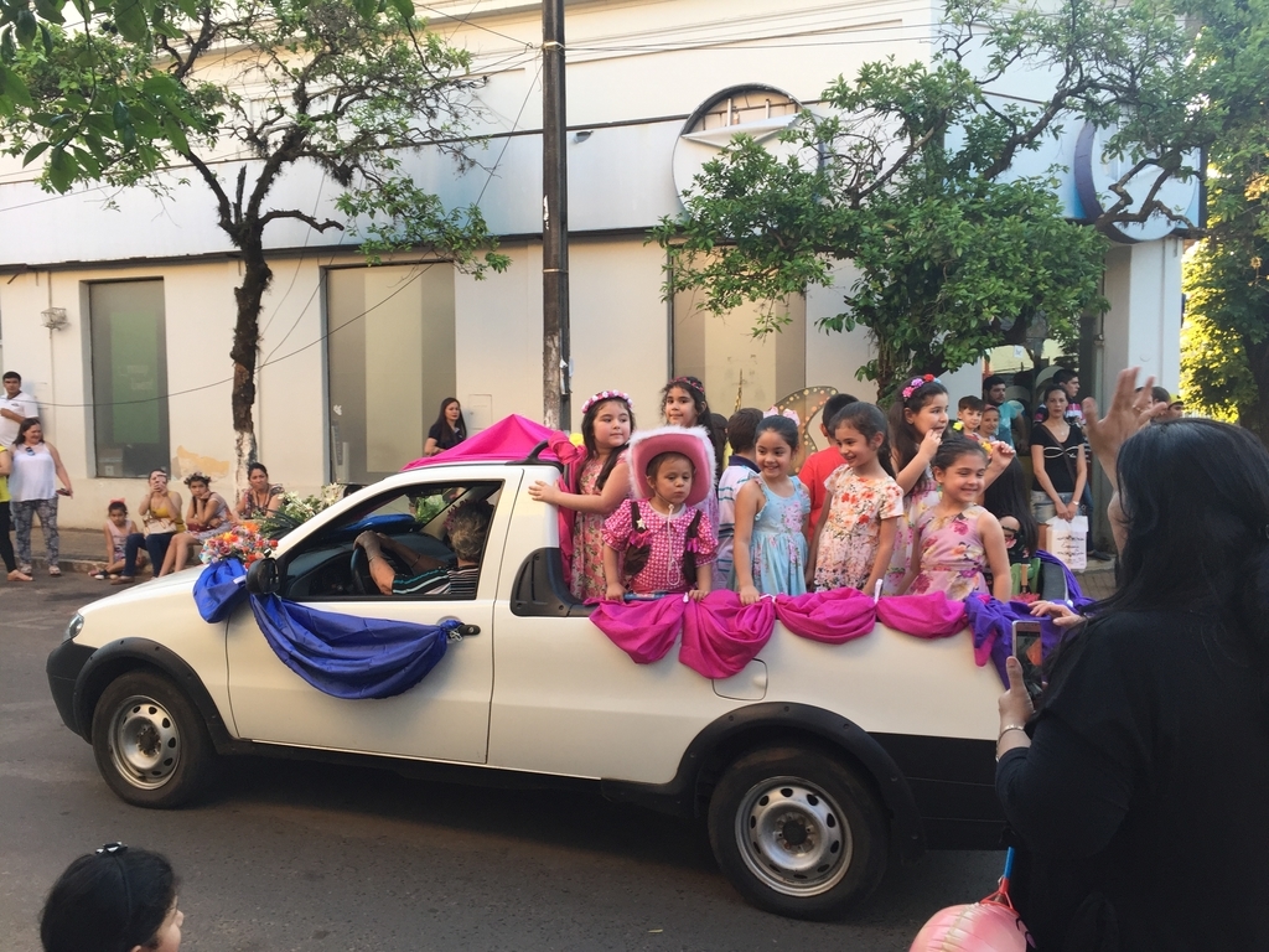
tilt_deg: -2.9
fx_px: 1063
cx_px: 634
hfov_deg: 61.7
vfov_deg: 48.2
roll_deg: -0.5
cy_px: 476
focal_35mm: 29
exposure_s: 1/100
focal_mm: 4.15
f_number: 2.2
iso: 40
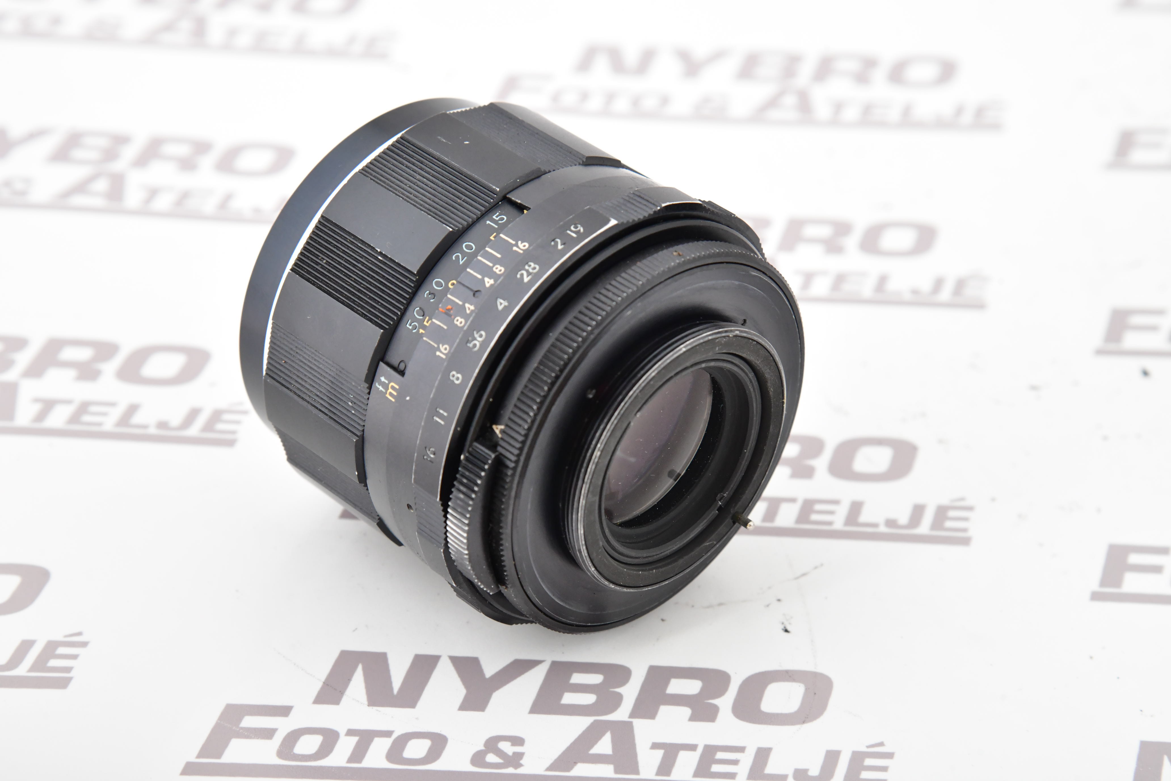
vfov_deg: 11.4
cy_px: 390
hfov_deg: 17.1
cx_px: 586
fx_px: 3903
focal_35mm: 120
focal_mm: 120
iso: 2500
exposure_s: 1/200
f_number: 11
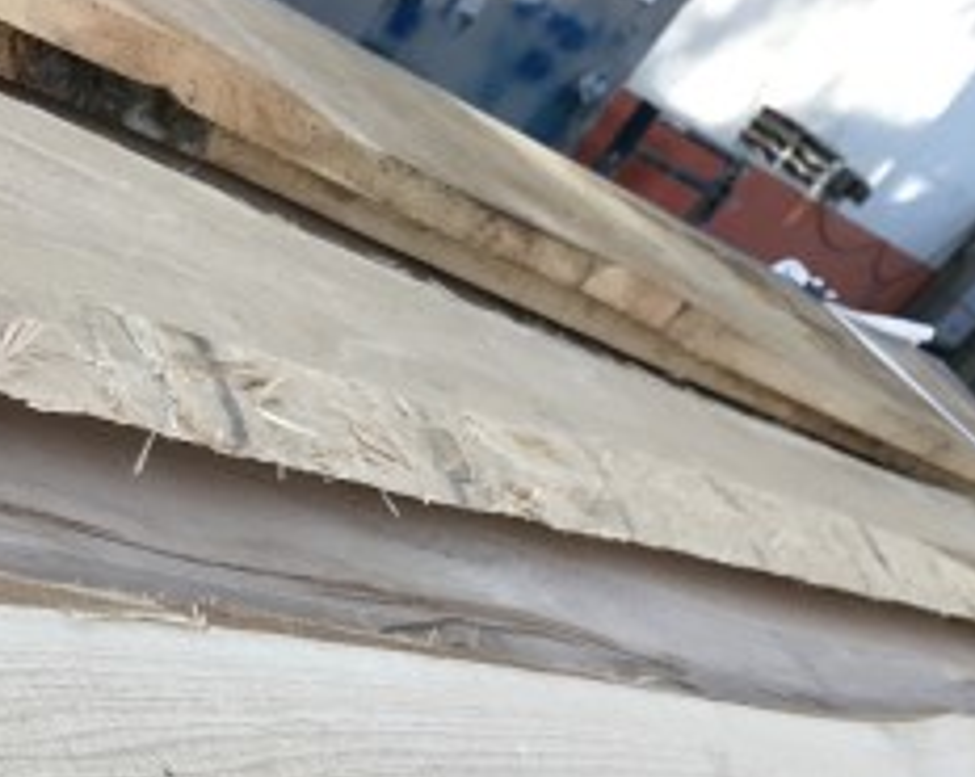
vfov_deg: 24.6
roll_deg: -40.7
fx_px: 1700
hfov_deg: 32.0
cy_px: 766
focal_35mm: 59
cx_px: 420
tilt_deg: -27.3
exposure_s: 1/353
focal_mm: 3.99
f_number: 1.8
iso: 20
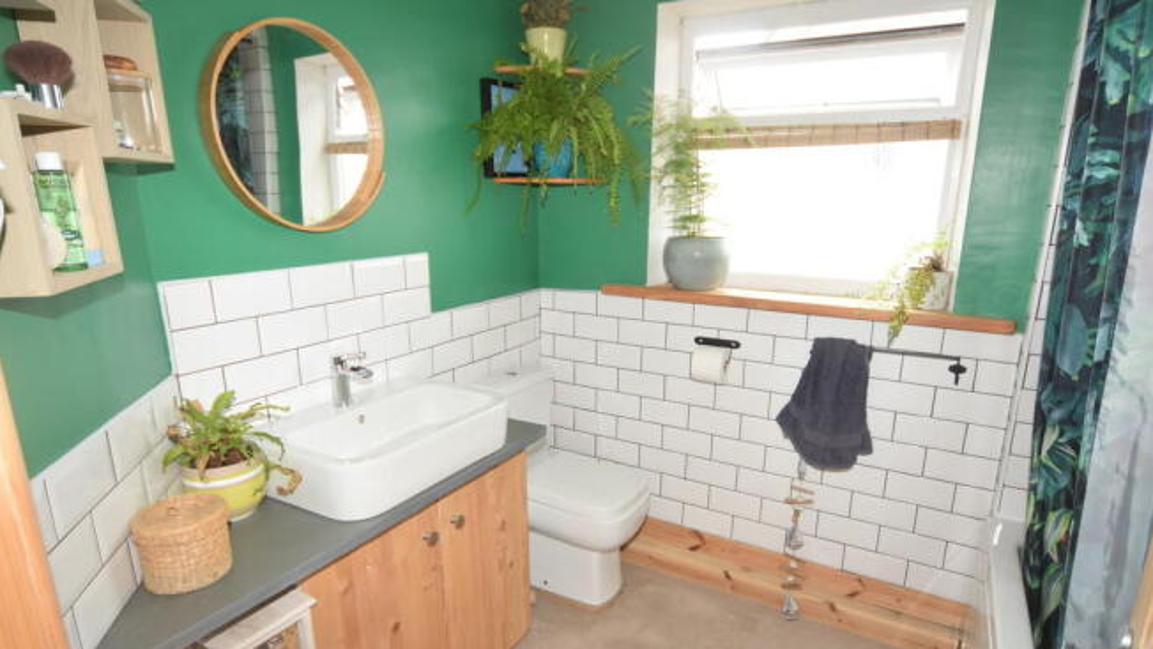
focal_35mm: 21
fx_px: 628
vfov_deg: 54.6
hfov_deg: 85.1
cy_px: 358
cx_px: 577
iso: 640
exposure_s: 1/125
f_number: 5.6
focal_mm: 13
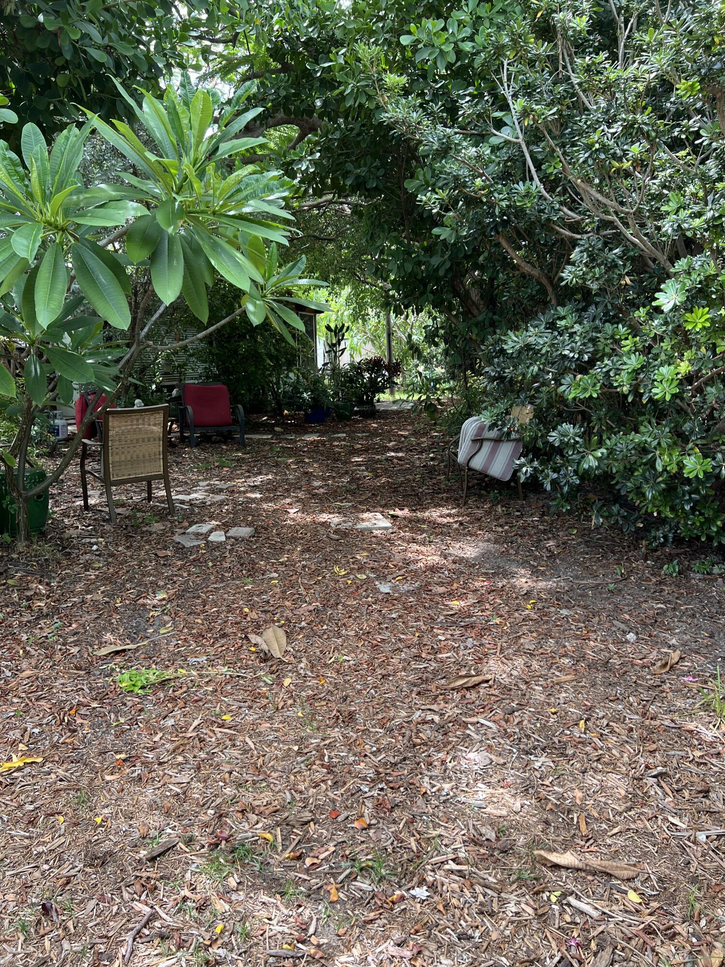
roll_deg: +1.7
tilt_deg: -9.8
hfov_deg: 53.1
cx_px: 362
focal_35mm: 26
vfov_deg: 67.3
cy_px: 484
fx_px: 726
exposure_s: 1/166
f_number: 1.5
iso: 40
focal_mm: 5.7
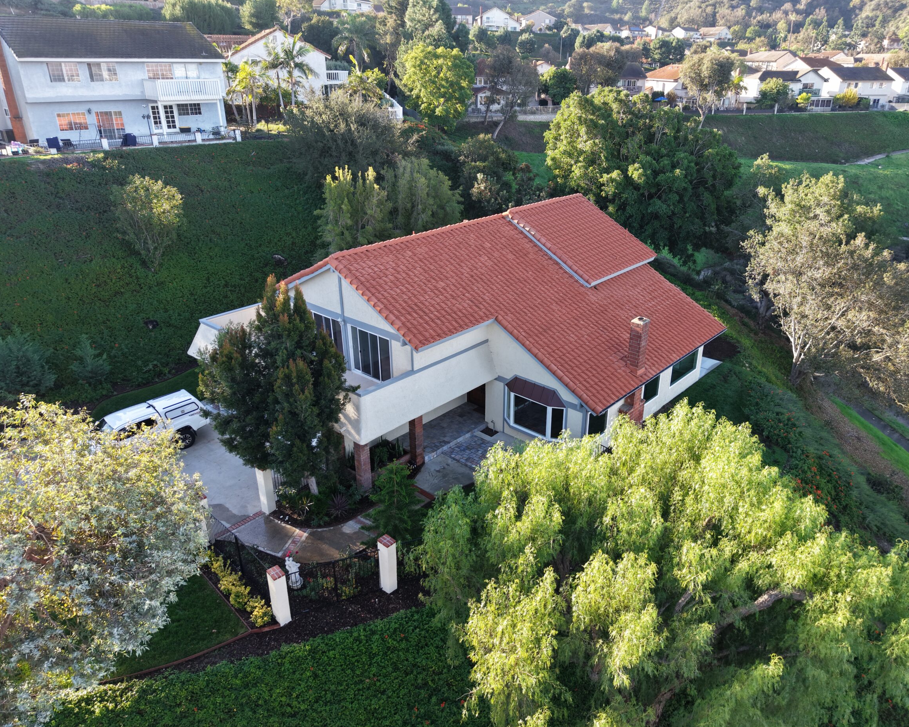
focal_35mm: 26
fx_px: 699
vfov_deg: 54.9
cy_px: 363
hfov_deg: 65.9
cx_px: 490
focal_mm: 8.67
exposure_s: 1/500
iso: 140
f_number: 1.8
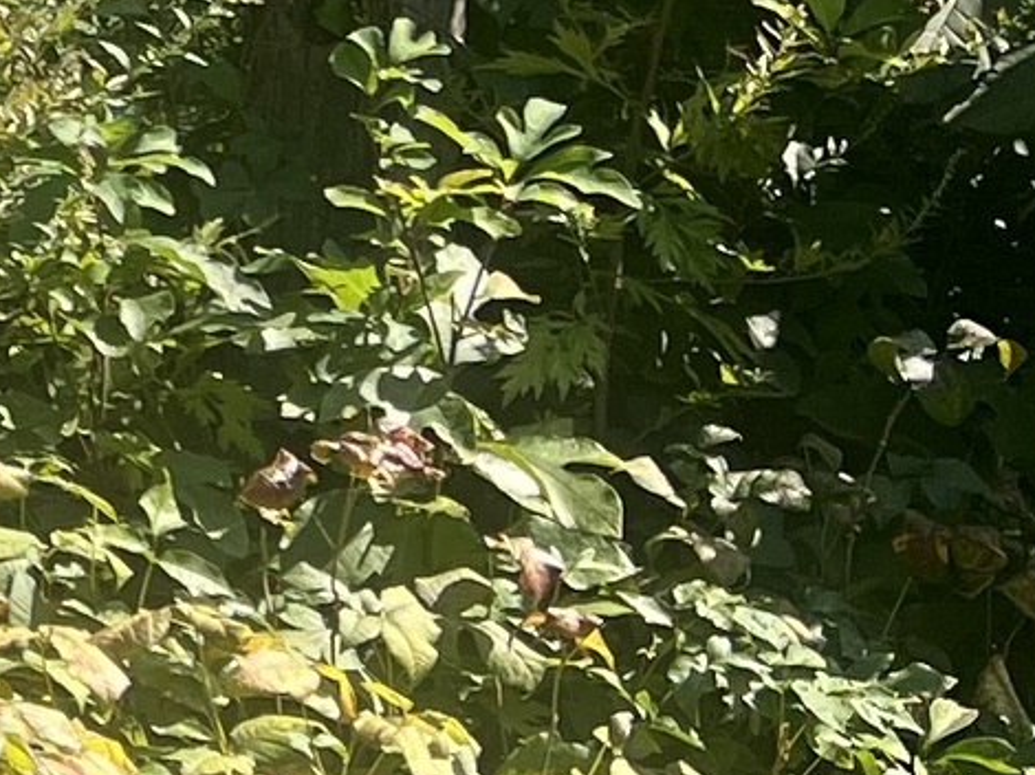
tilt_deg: +3.5
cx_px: -1328
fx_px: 5080
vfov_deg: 8.4
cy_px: -603
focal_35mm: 170
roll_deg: -0.1
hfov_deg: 10.3
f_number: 1.5
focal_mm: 5.7
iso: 50
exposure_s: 1/2165
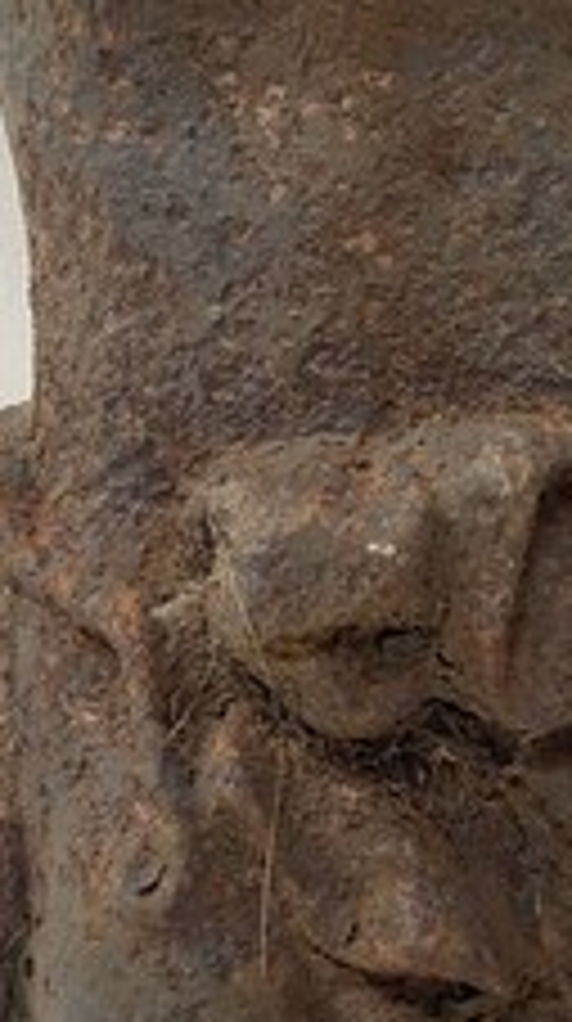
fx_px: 1624
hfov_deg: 20.0
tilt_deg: -17.8
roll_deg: +2.0
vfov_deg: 33.9
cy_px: 824
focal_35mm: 60
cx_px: 302
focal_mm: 4.25
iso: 125
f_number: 1.8
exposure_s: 1/60
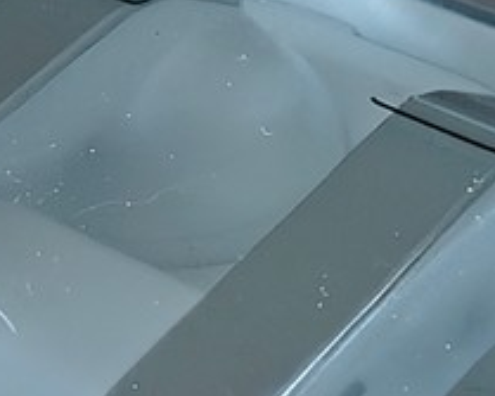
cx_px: 233
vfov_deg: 10.8
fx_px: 2065
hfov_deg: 13.7
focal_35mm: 141
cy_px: 423
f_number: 2
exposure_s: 1/46
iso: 200
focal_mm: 2.63
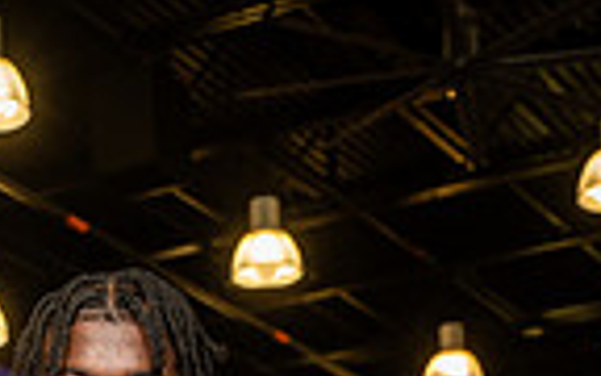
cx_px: 134
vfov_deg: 9.4
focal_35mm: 127
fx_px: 2080
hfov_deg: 16.3
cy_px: 856
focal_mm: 40
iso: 500
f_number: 5.6
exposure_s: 1/250
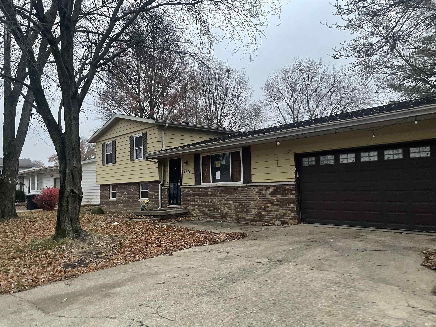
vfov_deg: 53.1
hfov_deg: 67.3
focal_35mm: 26
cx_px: 218
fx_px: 327
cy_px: 164
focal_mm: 4.2
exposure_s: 1/60
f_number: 1.6
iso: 250
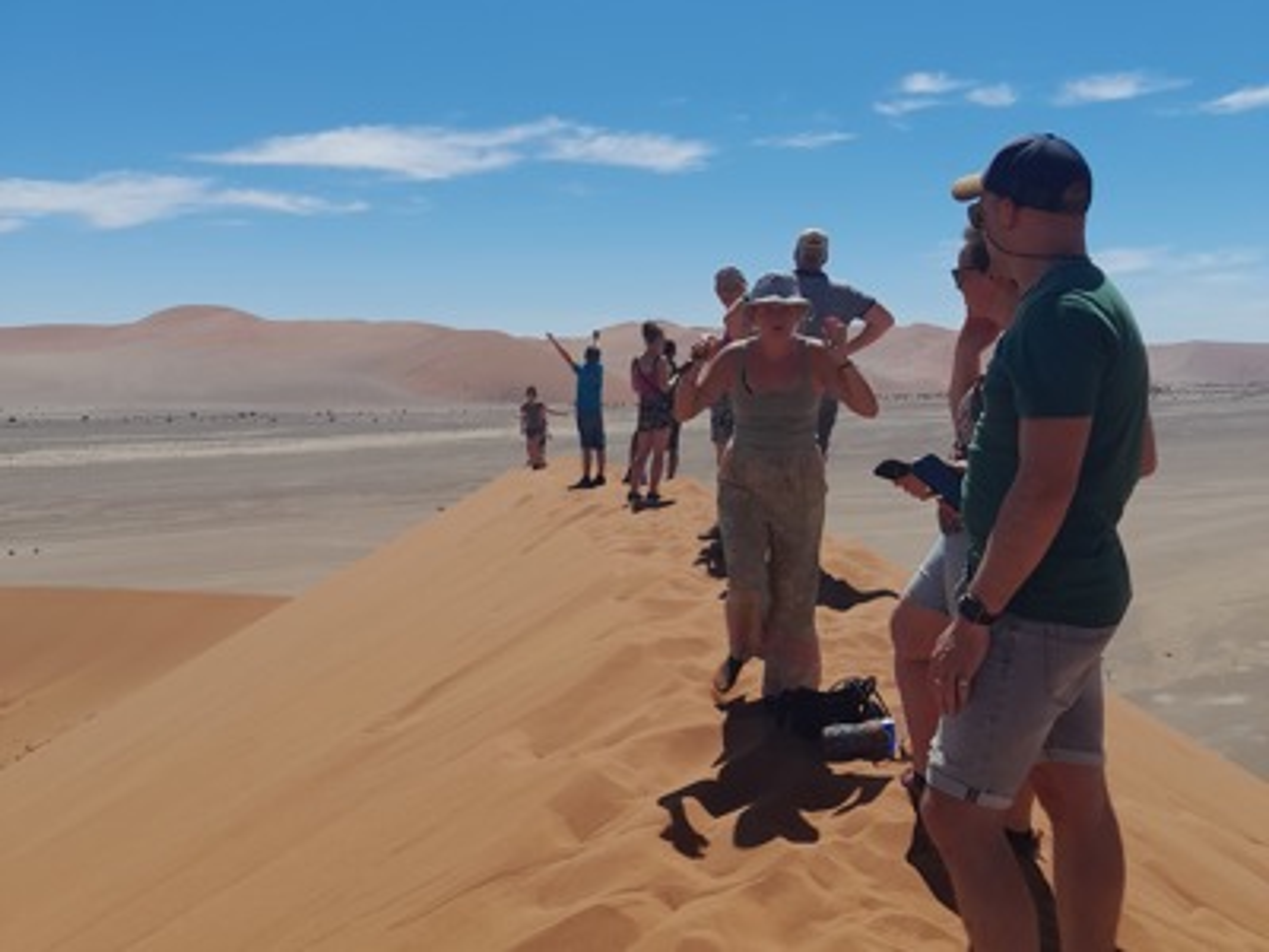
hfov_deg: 69.4
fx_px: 916
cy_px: 476
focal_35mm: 25
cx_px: 634
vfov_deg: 54.9
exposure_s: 1/1541
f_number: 2
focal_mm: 4.6
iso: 20
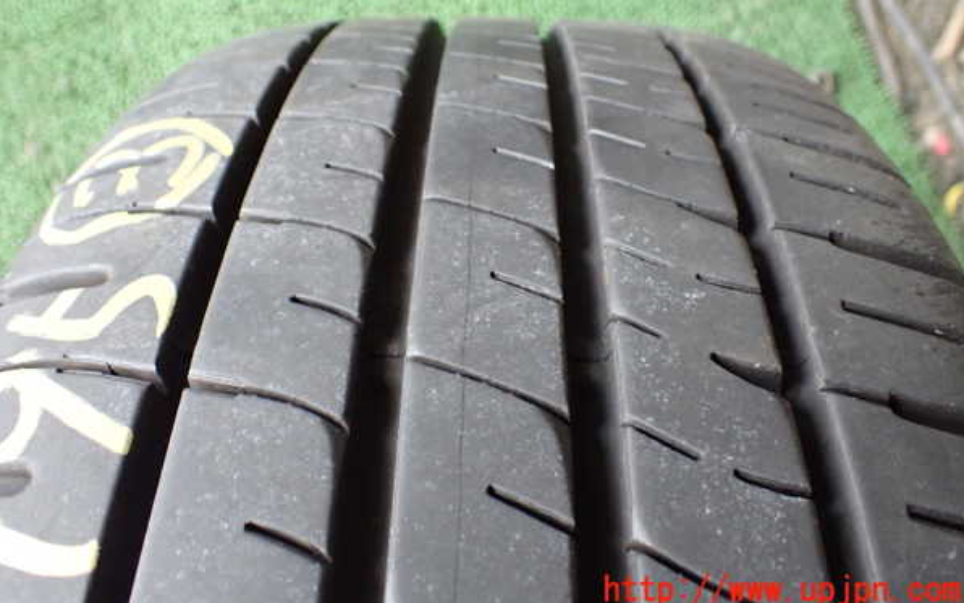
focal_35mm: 32
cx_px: 484
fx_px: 841
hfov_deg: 59.6
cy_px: 247
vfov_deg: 39.3
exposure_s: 1/80
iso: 800
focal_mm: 5.4
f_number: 2.3
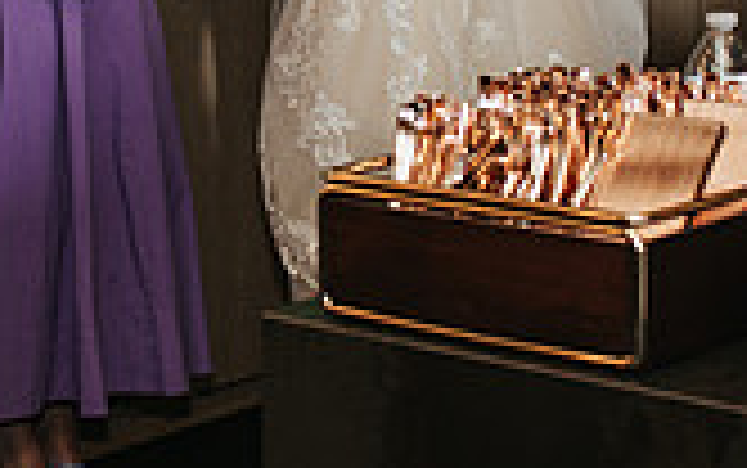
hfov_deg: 15.7
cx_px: 140
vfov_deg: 9.9
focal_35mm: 132
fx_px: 2689
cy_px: 0
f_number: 3.5
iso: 1000
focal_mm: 35
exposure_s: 1/200
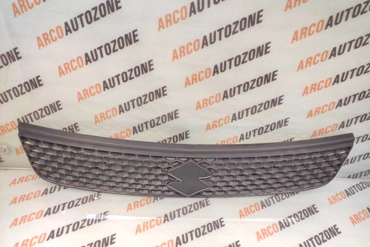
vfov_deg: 67.2
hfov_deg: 90.0
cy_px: 136
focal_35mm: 18
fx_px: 185
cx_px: 187
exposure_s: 1/33
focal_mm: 4.74
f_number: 1.79
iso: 350
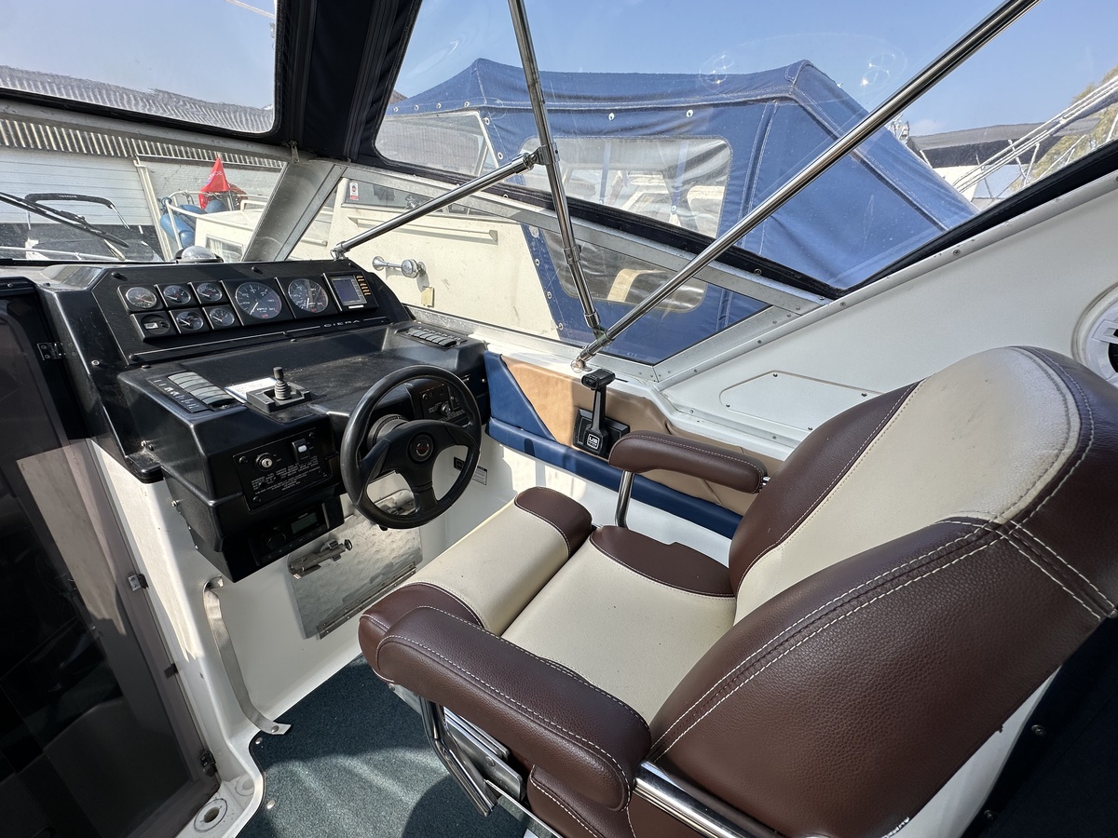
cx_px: 559
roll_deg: -2.1
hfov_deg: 102.1
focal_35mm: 14
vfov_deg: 85.7
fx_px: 452
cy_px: 419
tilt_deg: -24.1
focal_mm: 2.22
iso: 40
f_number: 2.2
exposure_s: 1/666
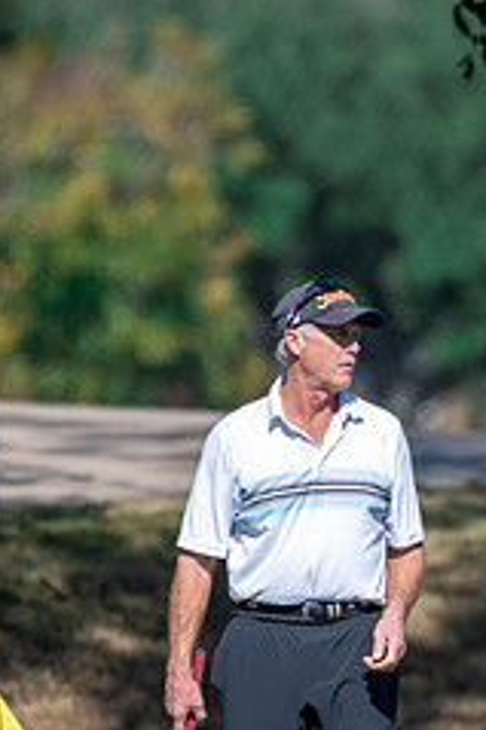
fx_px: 28673
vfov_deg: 1.5
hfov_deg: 1.0
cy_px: 562
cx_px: 446
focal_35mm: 1414
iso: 400
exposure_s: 1/2000
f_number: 5.6
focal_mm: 500
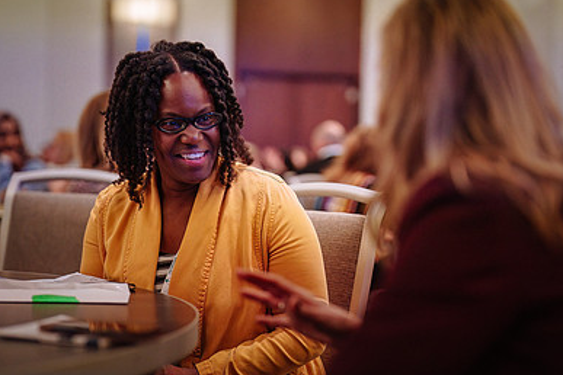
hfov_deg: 27.0
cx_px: 290
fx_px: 1173
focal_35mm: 75
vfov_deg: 18.1
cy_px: 251
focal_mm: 50
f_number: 1.4
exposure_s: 1/500
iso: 2500
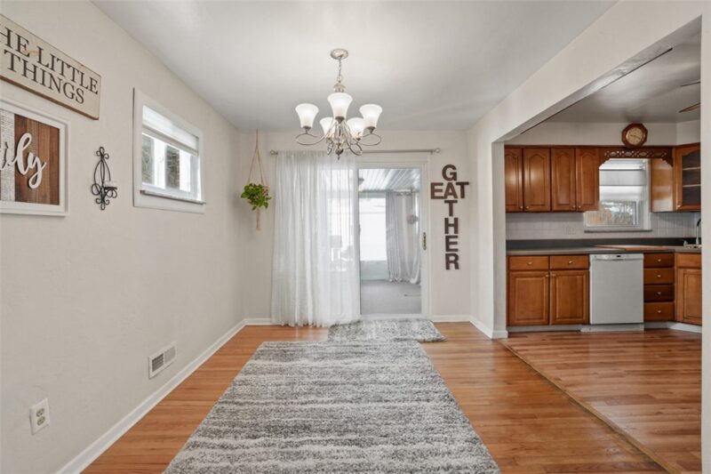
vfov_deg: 73.7
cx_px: 356
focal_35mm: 16
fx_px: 316
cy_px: 237
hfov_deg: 96.7
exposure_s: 1/50
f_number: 8
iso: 320
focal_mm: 16
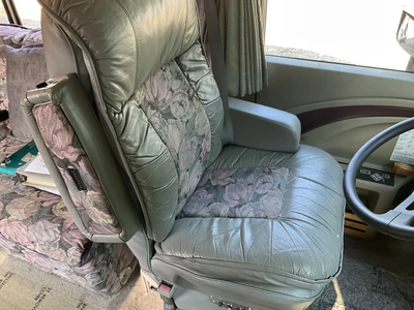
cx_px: 207
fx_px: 347
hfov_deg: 61.7
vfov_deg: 48.2
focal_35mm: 29
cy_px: 155
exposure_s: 1/77
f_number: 1.8
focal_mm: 3
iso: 64
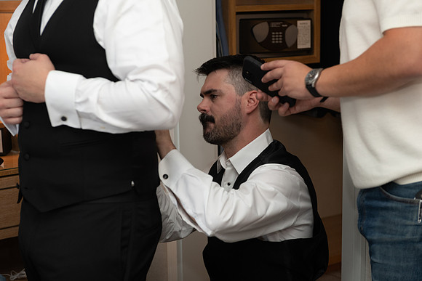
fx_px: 821
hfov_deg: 28.8
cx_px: 211
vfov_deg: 19.5
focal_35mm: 70
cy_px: 140
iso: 800
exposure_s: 1/200
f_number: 4
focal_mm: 70
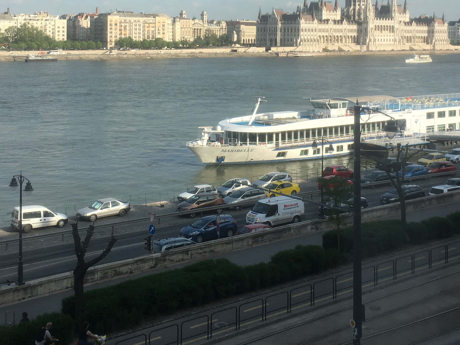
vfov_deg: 26.2
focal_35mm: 54
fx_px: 718
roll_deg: -0.7
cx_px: 218
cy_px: 40
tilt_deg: +0.6
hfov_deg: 35.5
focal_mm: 4.15
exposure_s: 1/962
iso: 25
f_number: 2.2
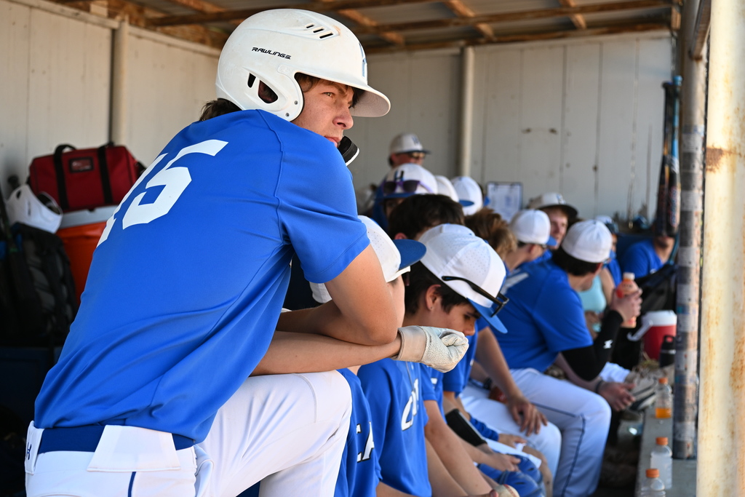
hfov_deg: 27.0
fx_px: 1552
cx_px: 372
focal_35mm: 75
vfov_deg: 18.2
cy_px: 248
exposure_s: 1/250
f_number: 4.5
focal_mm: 50
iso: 200
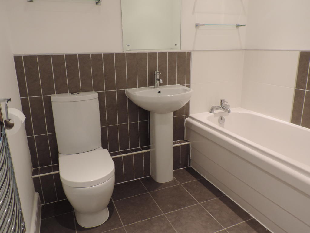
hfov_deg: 63.4
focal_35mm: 28
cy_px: 116
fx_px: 251
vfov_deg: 49.7
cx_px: 155
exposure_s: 1/30
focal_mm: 4.9
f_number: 3.1
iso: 360
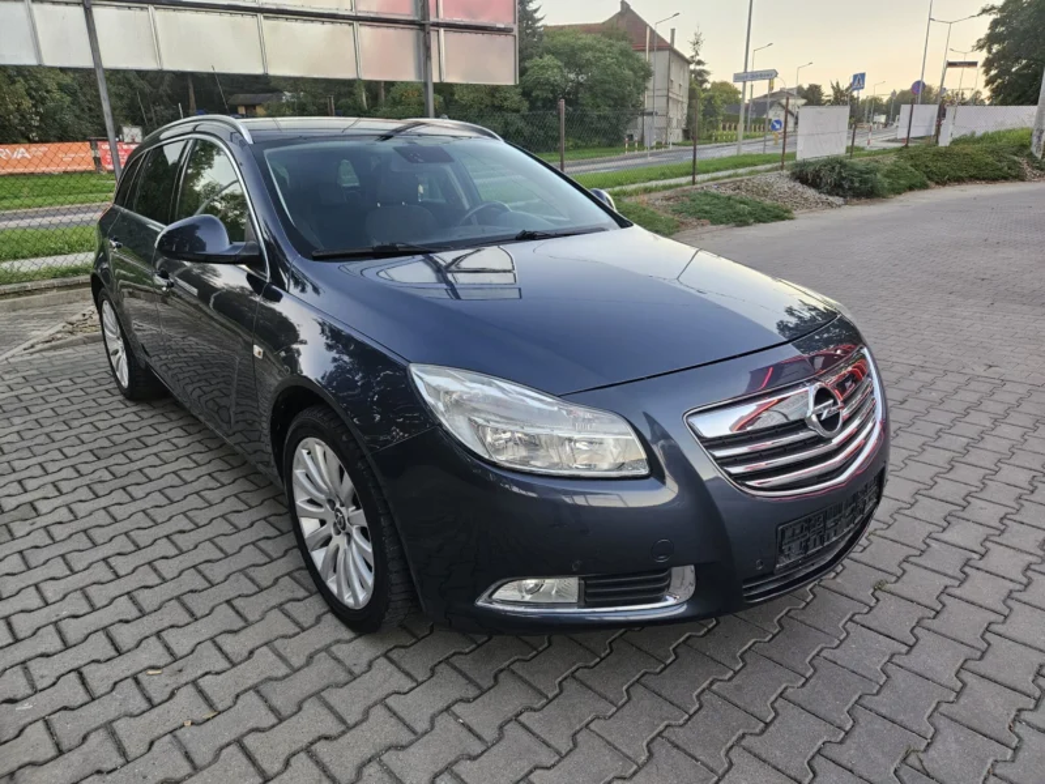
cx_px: 522
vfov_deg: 58.9
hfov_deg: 73.9
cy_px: 392
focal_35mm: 23
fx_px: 694
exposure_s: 1/100
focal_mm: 5.4
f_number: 1.8
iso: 400
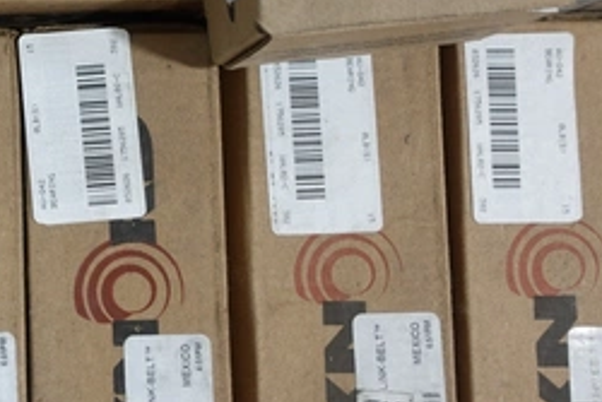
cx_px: -53
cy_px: 113
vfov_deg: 18.9
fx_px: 1205
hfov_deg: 26.0
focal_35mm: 72
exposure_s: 1/30
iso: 125
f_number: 1.8
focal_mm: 8.8
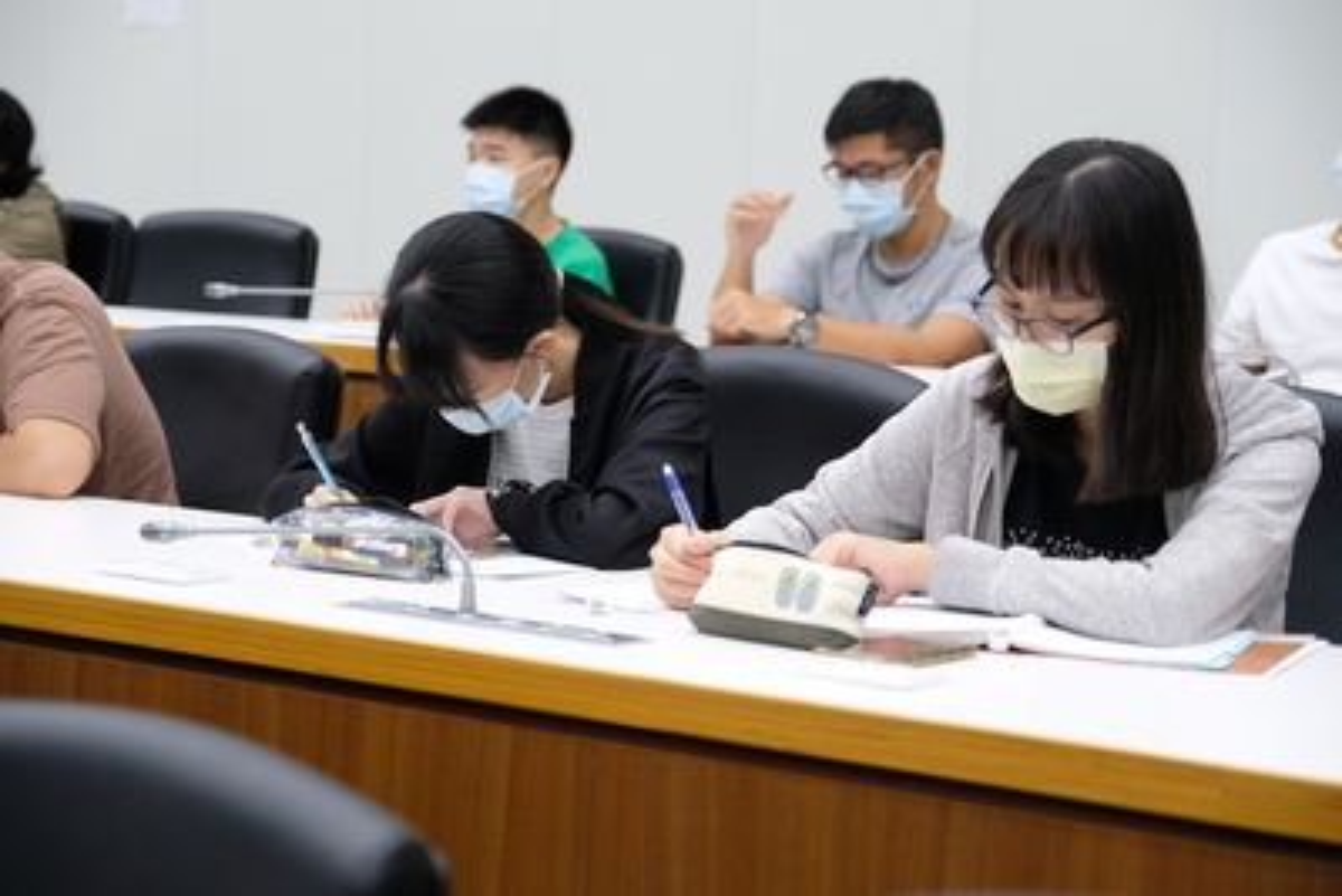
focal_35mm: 83
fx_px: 3095
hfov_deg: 24.5
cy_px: 448
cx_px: 671
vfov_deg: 16.5
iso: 1600
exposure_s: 1/125
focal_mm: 55
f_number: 2.8
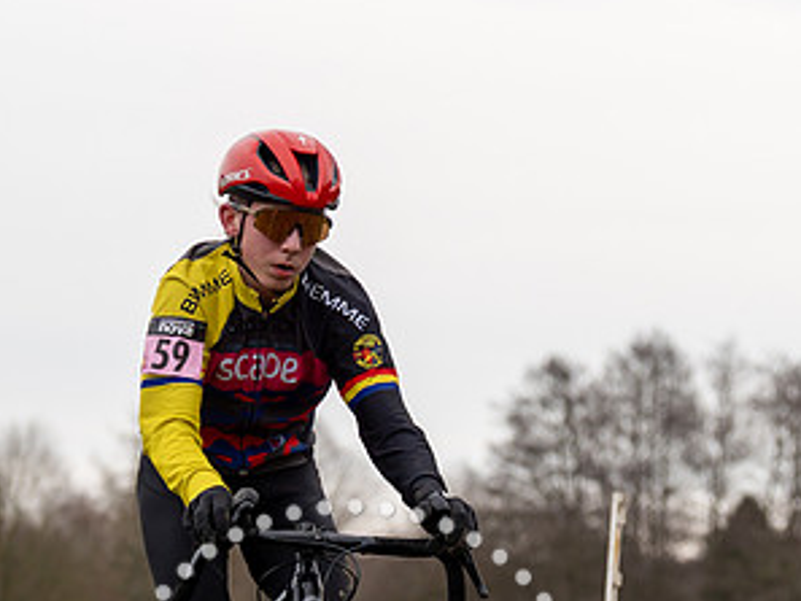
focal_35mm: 210
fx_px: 4861
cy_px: 296
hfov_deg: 9.4
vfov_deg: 7.1
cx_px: 203
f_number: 3.2
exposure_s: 1/1000
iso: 160
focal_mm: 70
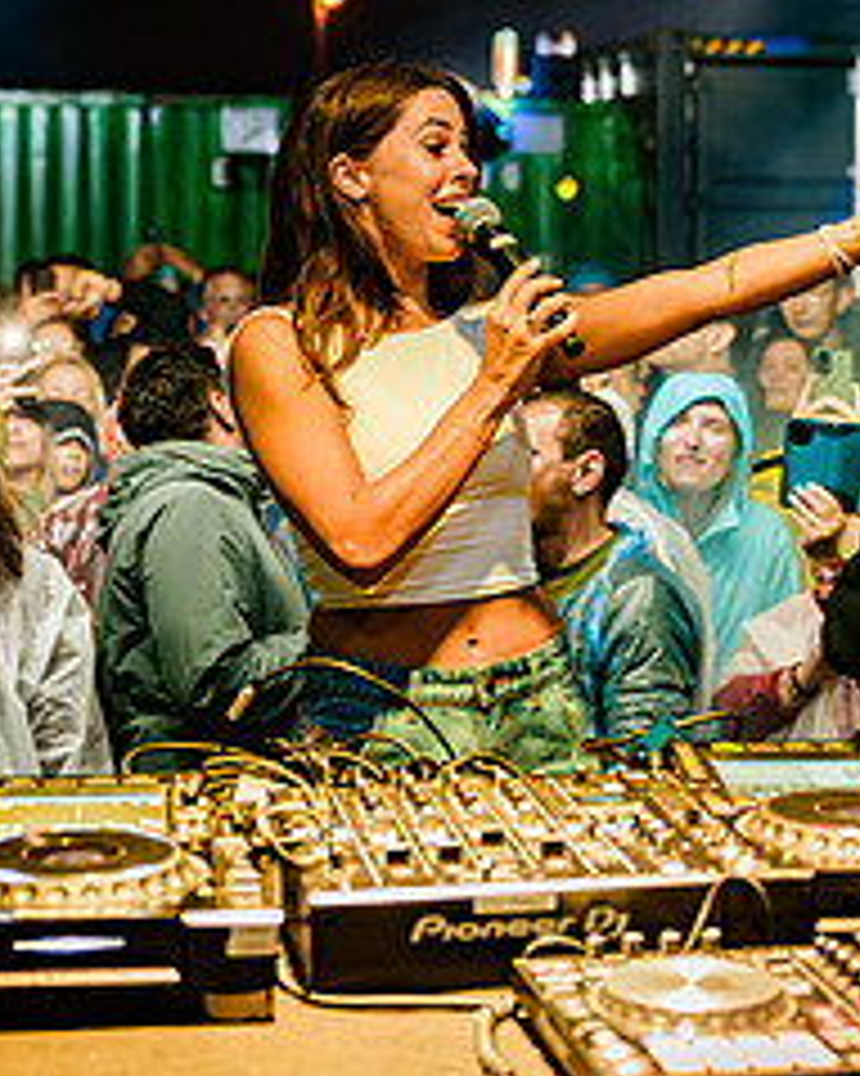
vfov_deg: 22.8
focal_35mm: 83
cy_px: 257
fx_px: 2642
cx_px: 369
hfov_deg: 18.5
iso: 3200
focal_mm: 47
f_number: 2.5
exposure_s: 1/160
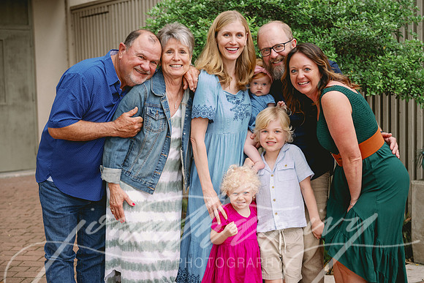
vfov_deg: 25.1
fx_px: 636
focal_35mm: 54
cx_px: 212
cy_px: 142
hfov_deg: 36.9
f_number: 2.8
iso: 320
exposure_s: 1/250
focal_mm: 54
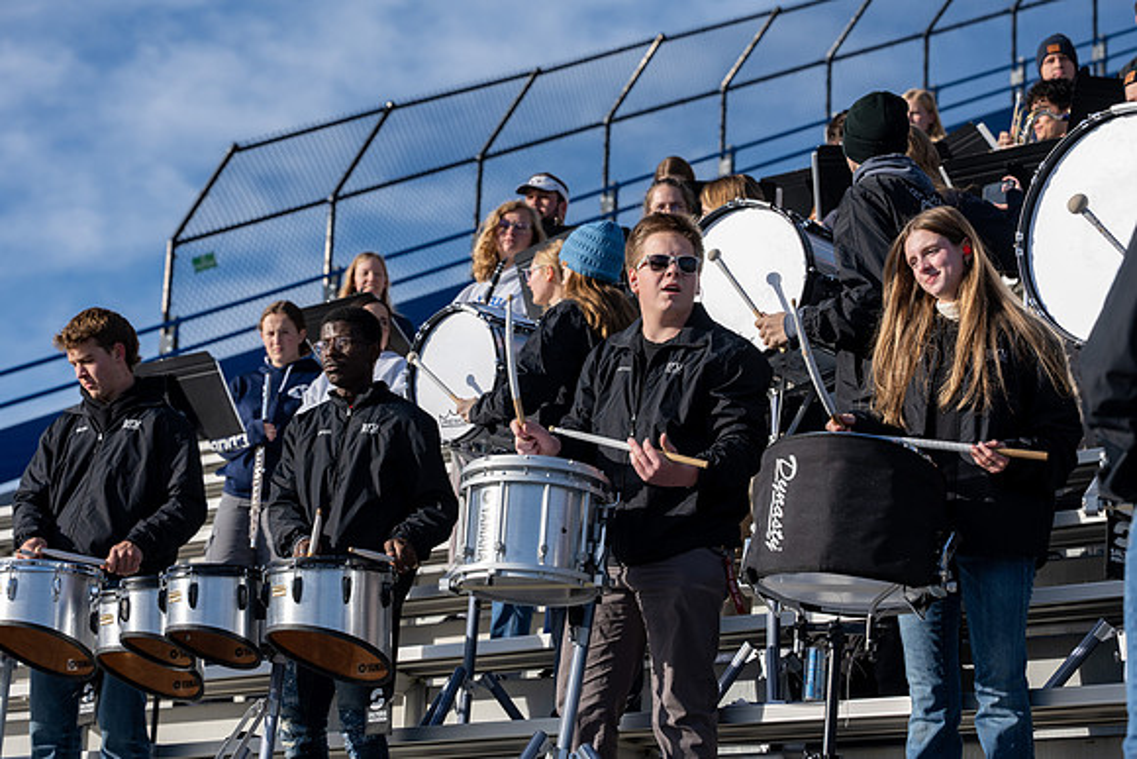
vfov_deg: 15.8
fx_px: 2736
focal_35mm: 87
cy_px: 380
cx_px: 568
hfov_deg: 23.5
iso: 100
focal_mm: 84
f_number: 4.5
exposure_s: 1/1250
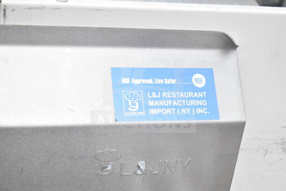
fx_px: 656
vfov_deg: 16.6
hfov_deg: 24.6
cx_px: 143
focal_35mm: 82
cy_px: 96
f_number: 5.6
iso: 2000
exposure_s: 1/4000
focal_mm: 55
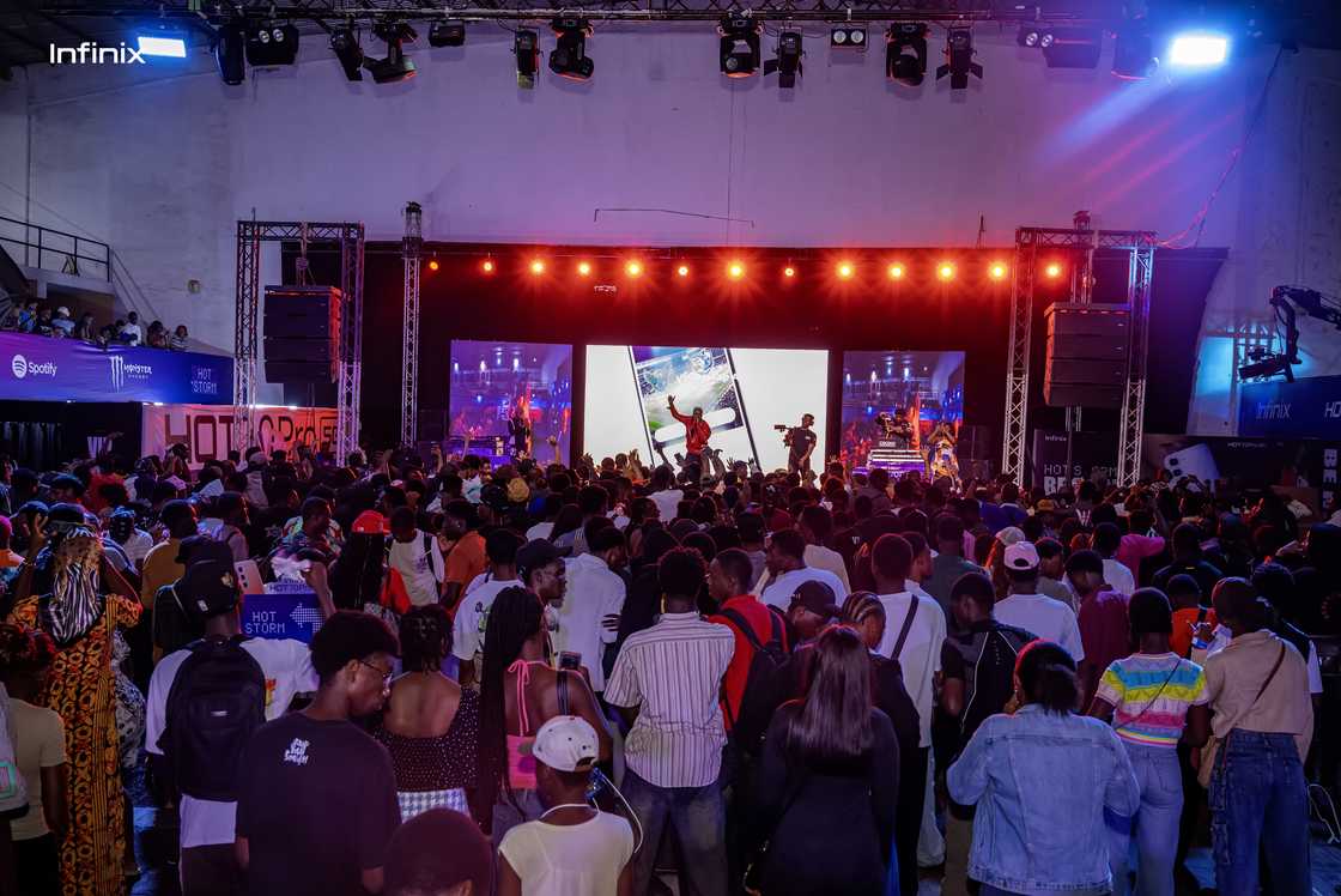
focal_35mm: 34
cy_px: 448
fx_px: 1248
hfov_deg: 56.5
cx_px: 670
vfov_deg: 39.5
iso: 2500
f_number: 5
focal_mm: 33.5
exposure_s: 1/100
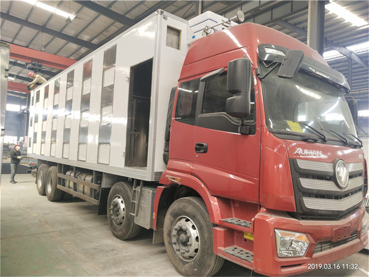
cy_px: 138
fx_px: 320
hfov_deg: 60.0
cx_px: 184
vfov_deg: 46.8
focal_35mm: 30
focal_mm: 3.95
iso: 135
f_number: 1.8
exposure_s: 1/50
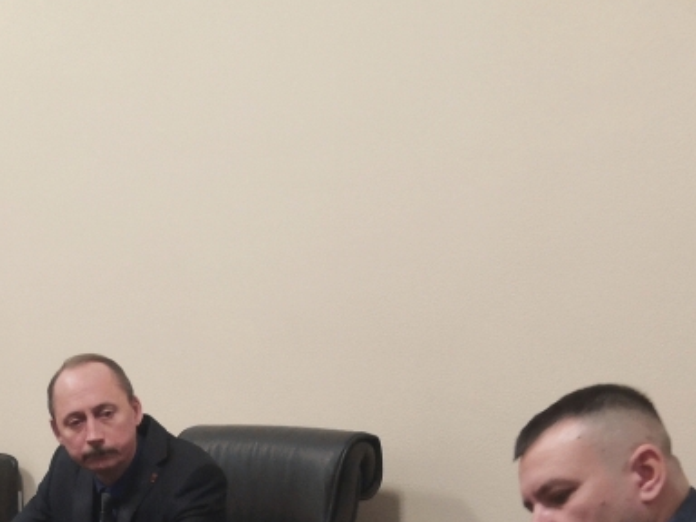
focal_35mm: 72
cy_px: 647
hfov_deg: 26.6
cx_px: 160
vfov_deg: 19.1
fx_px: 1448
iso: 320
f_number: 1.8
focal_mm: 3.95
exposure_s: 1/33.3
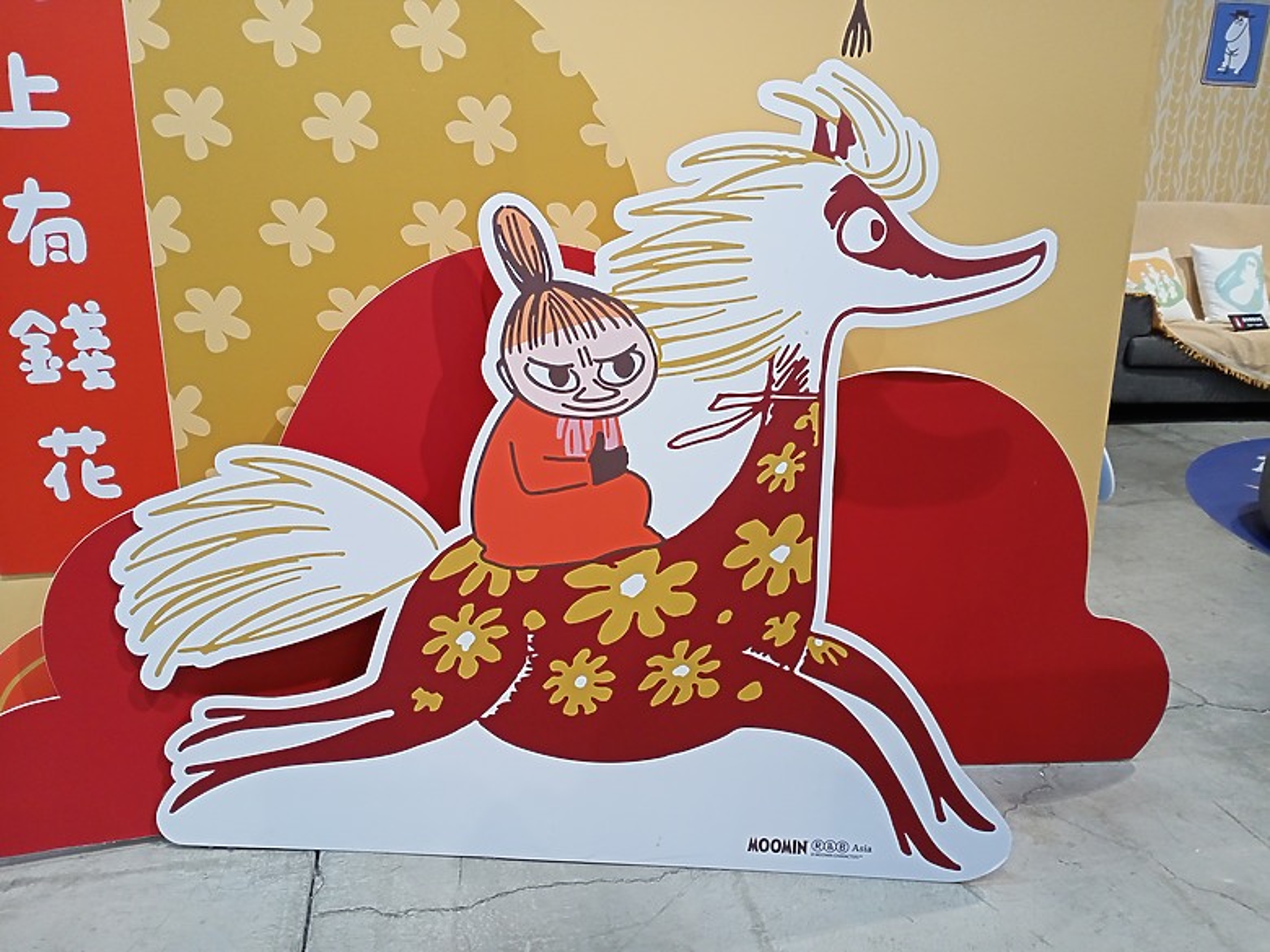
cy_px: 476
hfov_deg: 63.4
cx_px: 635
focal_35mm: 28
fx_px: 1027
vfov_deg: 49.7
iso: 187
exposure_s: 1/33.3
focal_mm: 4.05
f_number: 1.8
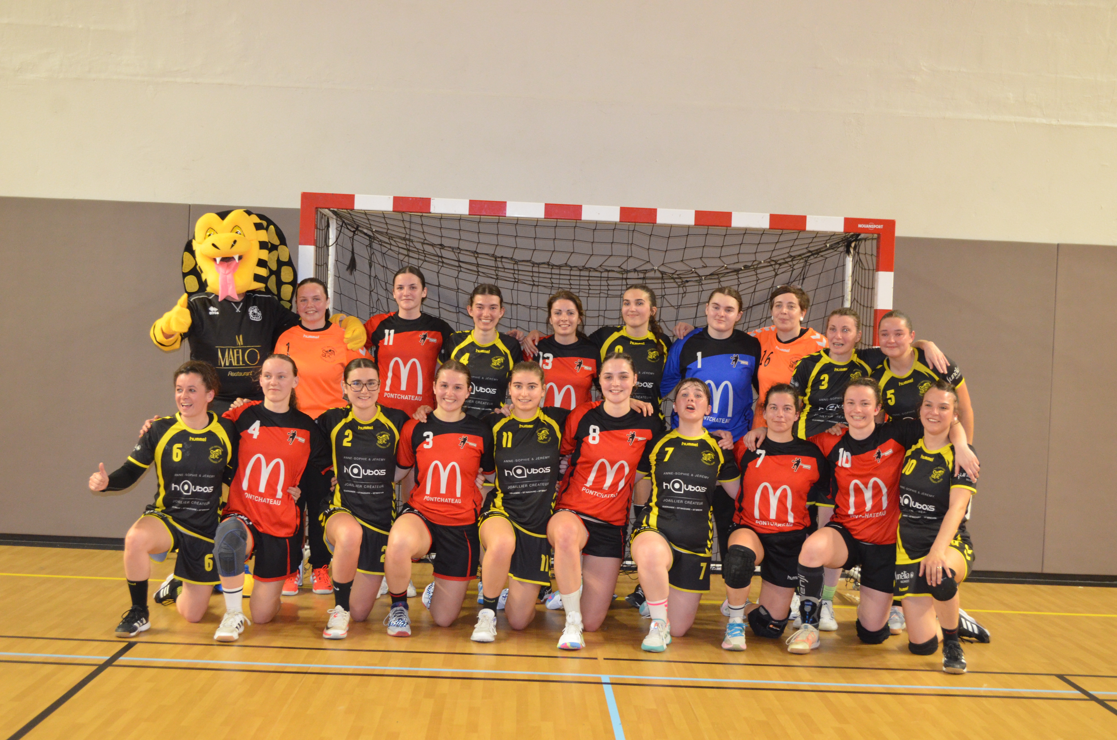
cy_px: 370
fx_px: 1486
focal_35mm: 48
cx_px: 558
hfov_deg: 41.2
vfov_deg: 28.0
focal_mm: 32
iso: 2000
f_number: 4.8
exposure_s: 1/60
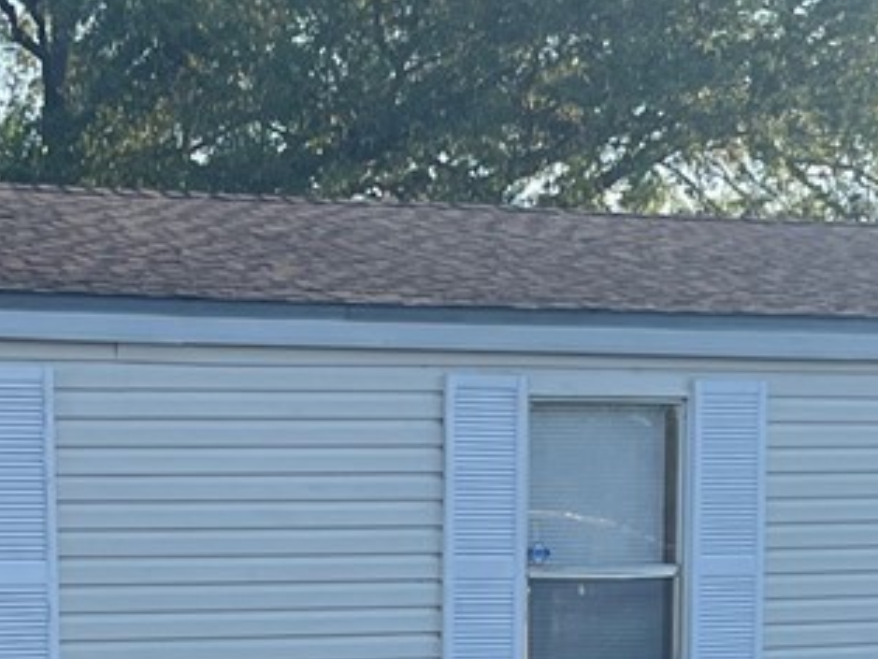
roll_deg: +0.1
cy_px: 1122
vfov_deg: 10.6
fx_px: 3375
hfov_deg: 14.8
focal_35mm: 133
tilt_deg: -7.4
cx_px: 219
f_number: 1.6
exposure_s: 1/732
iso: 50
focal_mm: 5.1
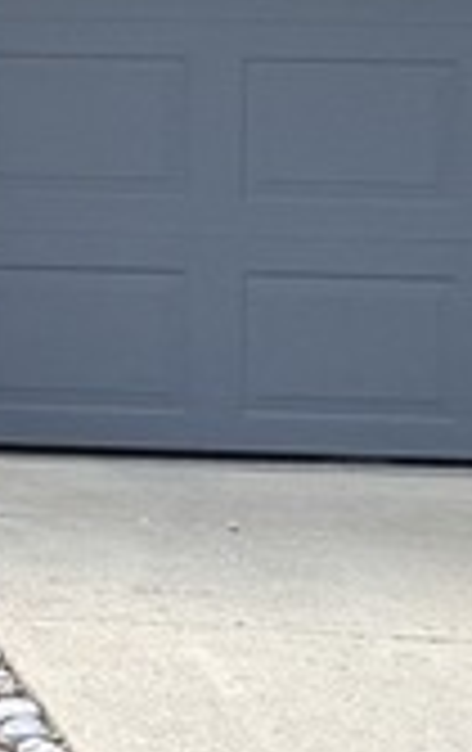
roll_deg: -1.1
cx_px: -1719
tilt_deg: +1.6
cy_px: -68
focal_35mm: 219
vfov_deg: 9.5
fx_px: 4488
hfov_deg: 5.1
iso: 100
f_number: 1.78
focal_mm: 6.76
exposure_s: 1/1385
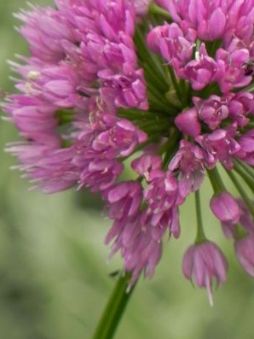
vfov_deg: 1.5
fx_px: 13357
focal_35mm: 1366
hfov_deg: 1.1
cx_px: 158
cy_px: 138
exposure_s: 1/250
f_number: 5
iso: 160
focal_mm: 120
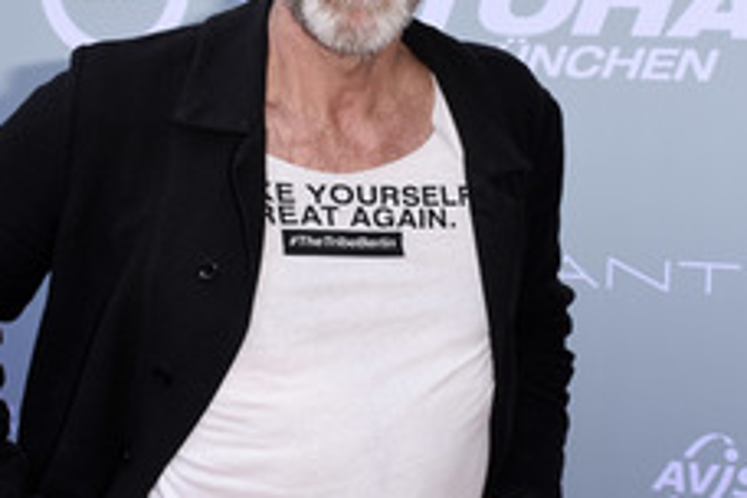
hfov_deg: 25.4
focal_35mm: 80
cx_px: 375
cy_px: 190
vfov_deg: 17.0
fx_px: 1660
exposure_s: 1/160
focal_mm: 27
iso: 320
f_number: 6.3
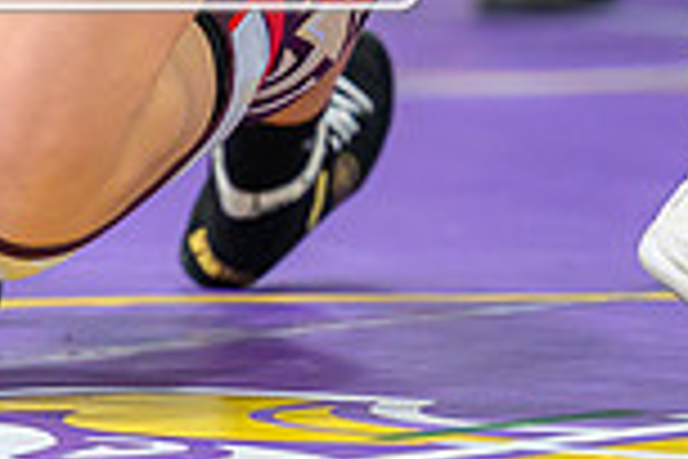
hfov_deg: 3.0
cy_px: 117
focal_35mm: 689
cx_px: -231
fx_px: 13167
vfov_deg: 2.0
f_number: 2.8
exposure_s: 1/800
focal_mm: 145
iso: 2500
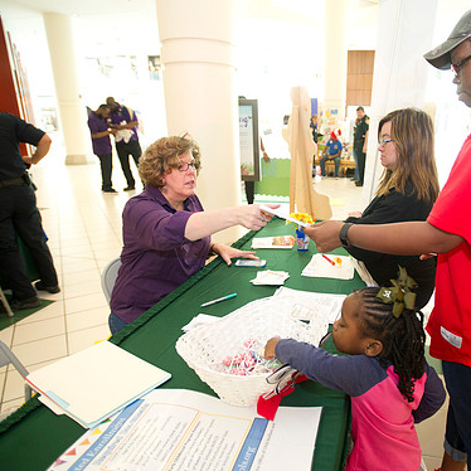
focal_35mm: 25
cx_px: 312
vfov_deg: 62.9
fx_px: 385
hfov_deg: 61.5
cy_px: 239
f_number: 2.8
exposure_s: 1/160
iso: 1250
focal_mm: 19
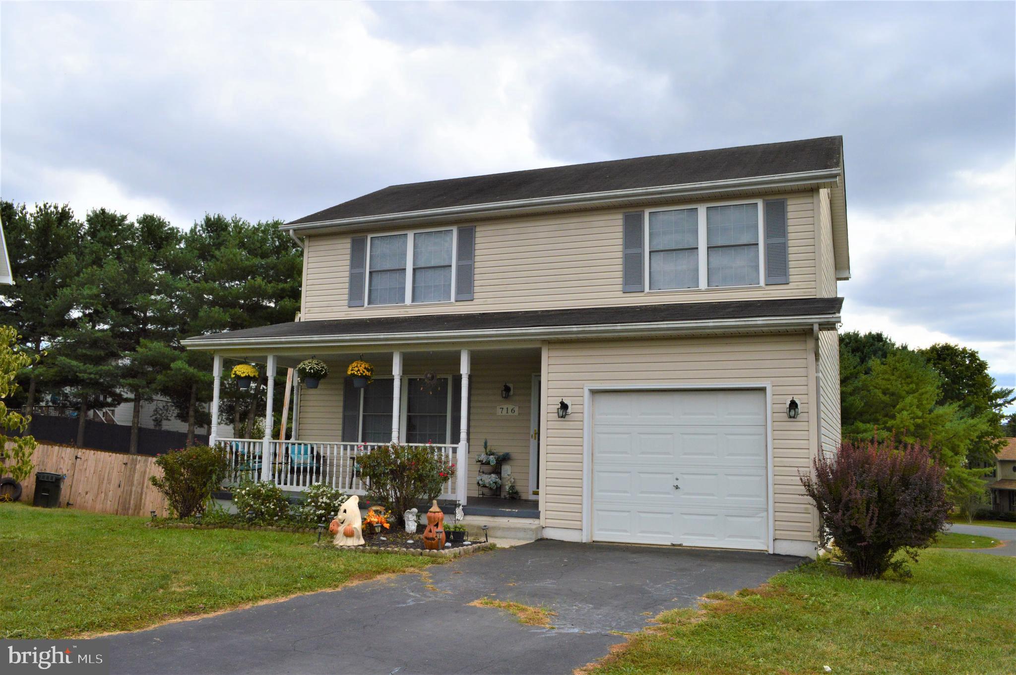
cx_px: 508
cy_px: 338
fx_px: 846
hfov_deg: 62.0
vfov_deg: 43.5
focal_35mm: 30
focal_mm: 20
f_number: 11
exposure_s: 1/500
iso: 400
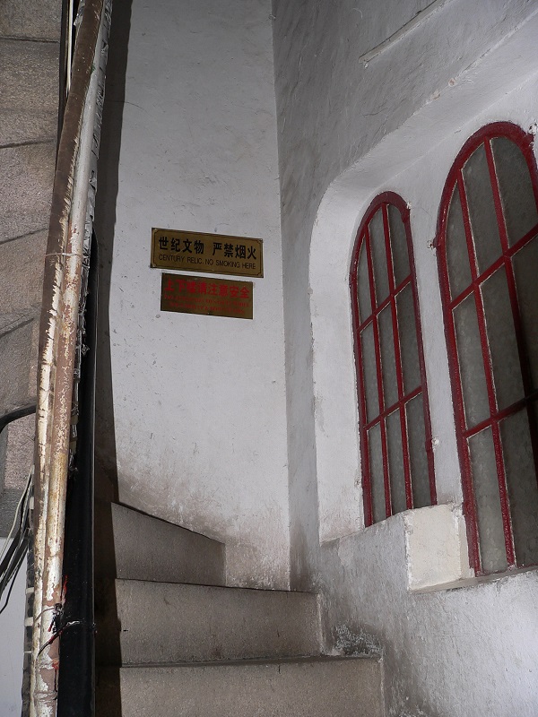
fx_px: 746
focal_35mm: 36
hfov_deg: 39.7
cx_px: 269
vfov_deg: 51.4
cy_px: 358
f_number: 2.8
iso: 80
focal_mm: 6
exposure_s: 1/60
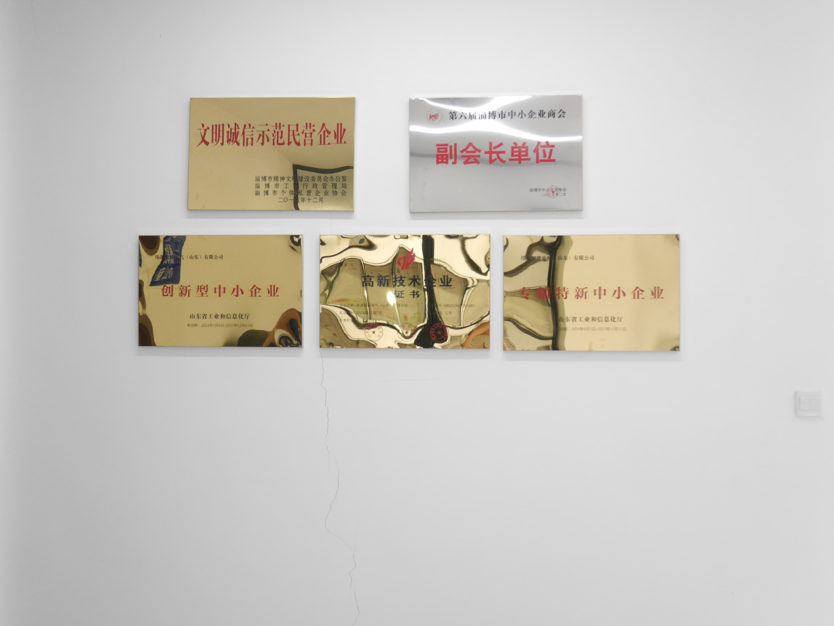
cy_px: 313
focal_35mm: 34
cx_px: 417
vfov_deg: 41.8
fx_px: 820
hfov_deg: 53.9
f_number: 4
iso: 1600
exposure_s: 1/60
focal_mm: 17
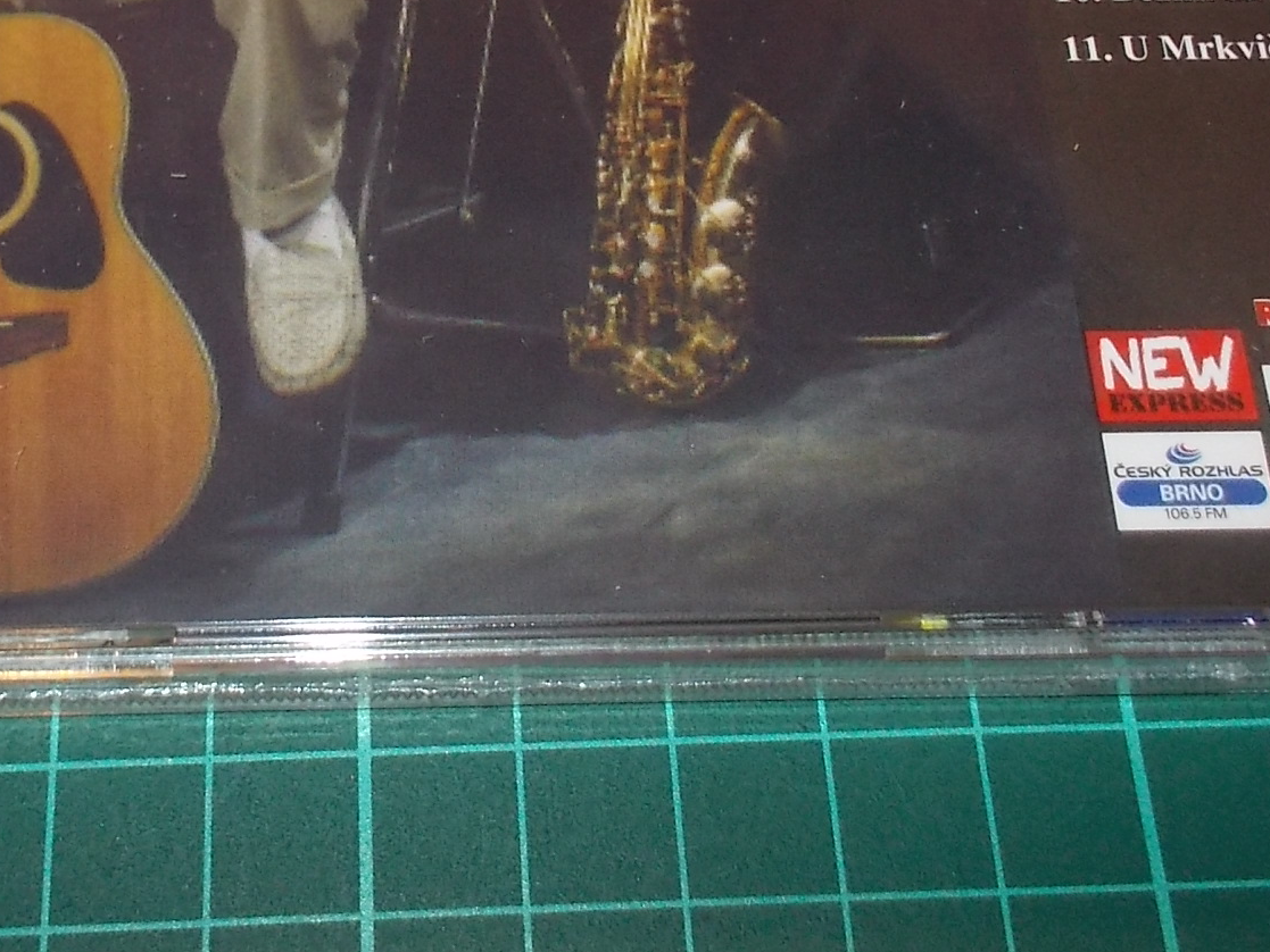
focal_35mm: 59
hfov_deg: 32.5
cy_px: 83
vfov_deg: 24.1
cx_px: 459
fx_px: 2165
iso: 200
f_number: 3.3
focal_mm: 4.1
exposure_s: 1/30
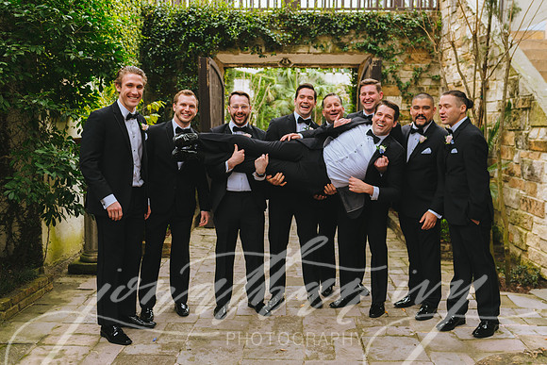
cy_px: 182
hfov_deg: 54.4
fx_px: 532
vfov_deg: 37.9
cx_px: 274
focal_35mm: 35
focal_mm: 35
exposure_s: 1/400
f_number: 4
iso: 800
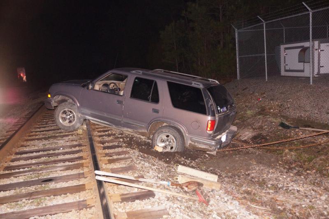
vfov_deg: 36.9
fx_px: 329
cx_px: 164
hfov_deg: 53.1
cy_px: 110
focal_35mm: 36
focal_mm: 24
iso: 1600
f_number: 3.5
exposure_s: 1/60
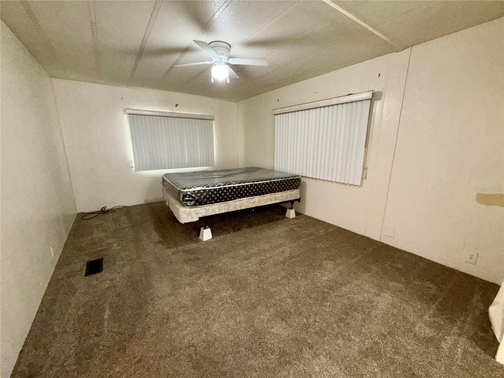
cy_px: 189
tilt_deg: -12.6
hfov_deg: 102.1
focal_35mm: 14
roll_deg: -0.4
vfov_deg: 85.7
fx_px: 204
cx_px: 252
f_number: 2.2
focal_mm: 2.22
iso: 250
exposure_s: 1/60
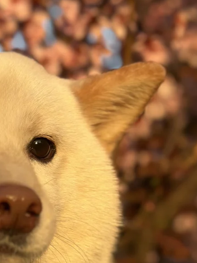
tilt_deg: +17.2
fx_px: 918
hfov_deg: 12.1
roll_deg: -0.6
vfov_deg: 16.3
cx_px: -2
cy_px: 113
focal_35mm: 121
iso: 80
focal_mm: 6.86
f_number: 1.78
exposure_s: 1/785
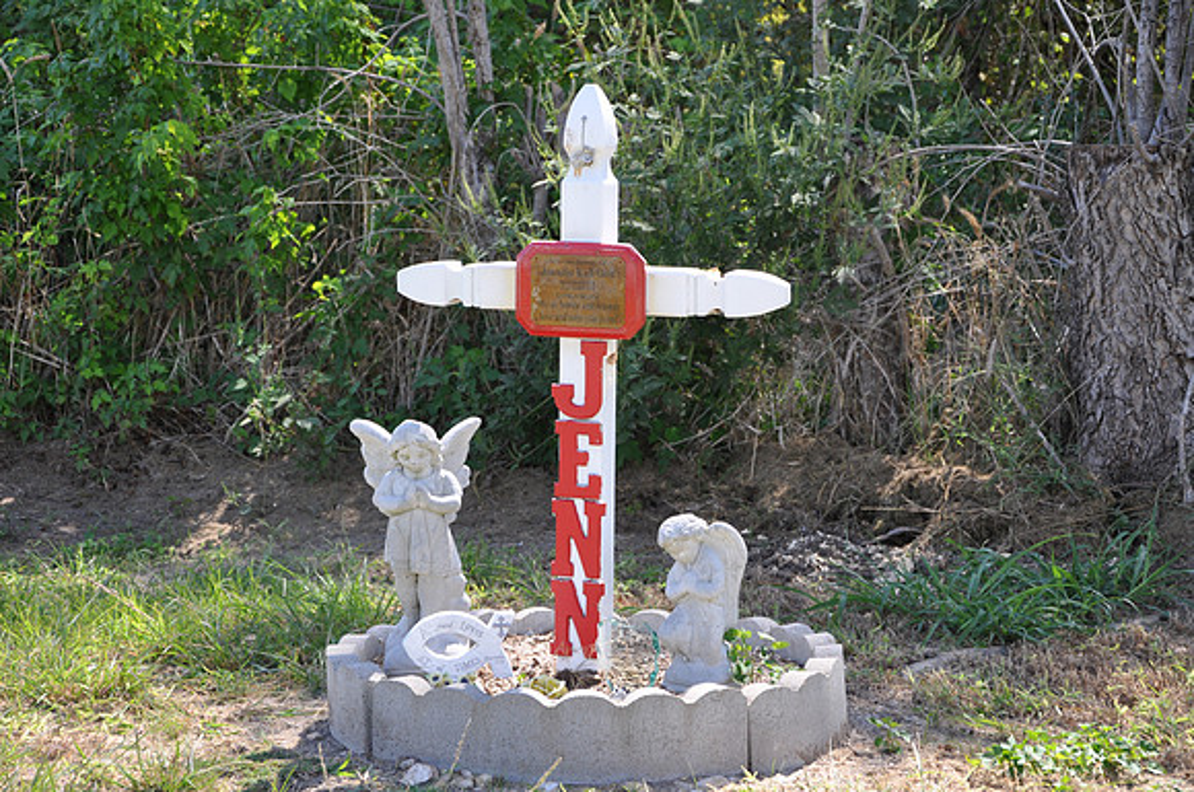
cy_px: 396
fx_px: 2583
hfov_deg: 26.0
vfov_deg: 17.4
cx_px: 597
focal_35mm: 78
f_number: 5.6
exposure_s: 1/125
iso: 360
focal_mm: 52
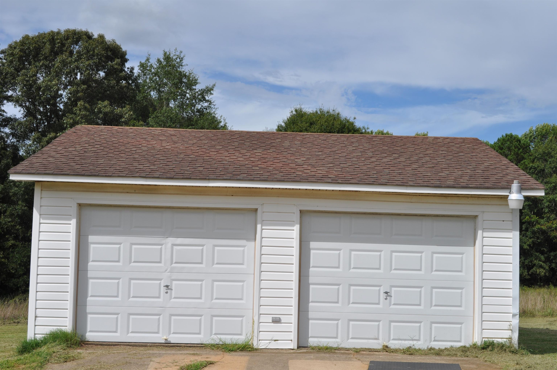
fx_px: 742
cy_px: 185
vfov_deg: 28.0
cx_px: 278
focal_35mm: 48
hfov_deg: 41.2
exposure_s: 1/500
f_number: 11
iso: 200
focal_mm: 32
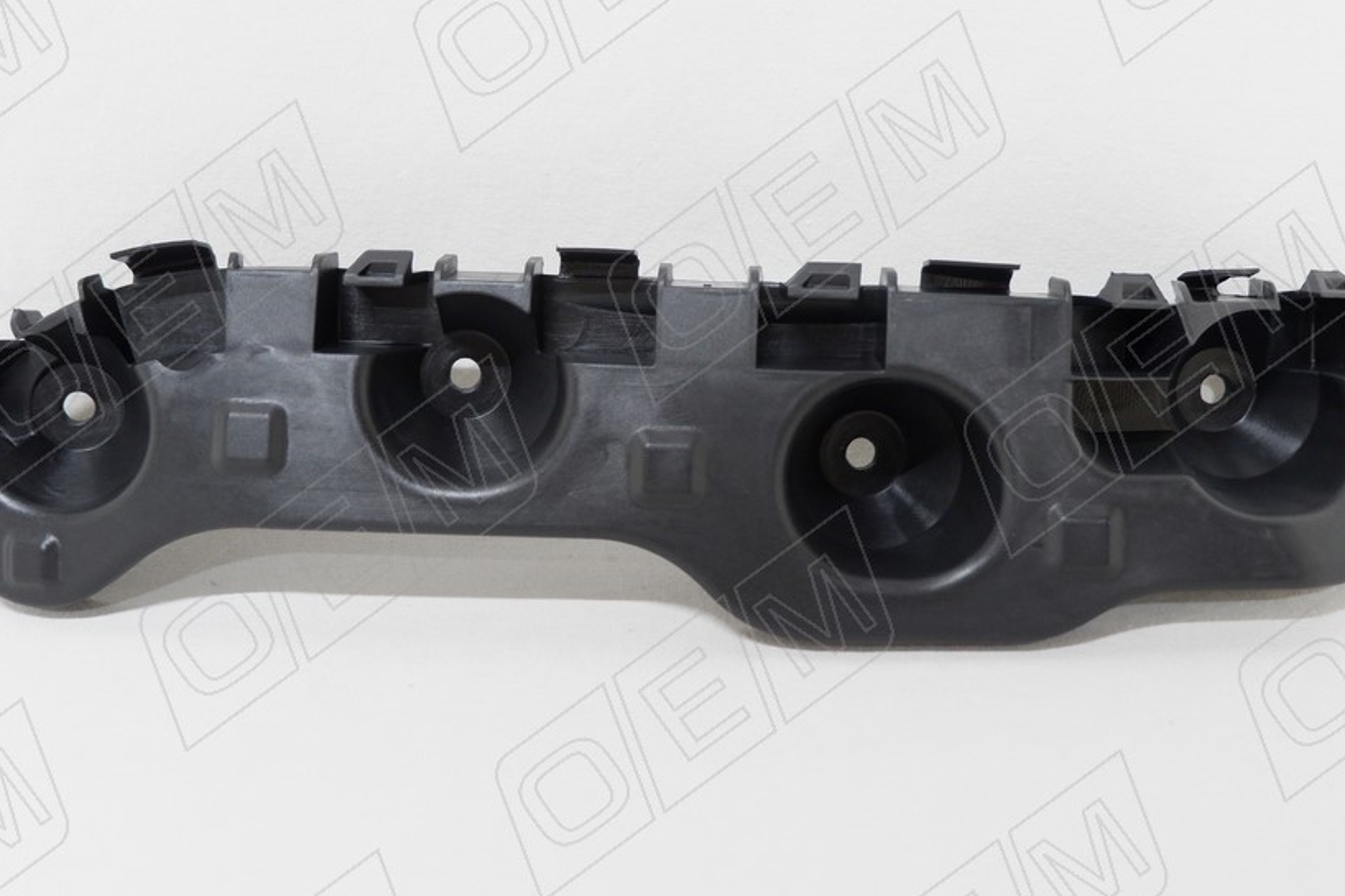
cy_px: 395
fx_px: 1643
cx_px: 676
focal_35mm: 44
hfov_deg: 44.5
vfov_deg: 30.5
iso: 1250
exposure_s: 1/42
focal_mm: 20.1
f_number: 3.8
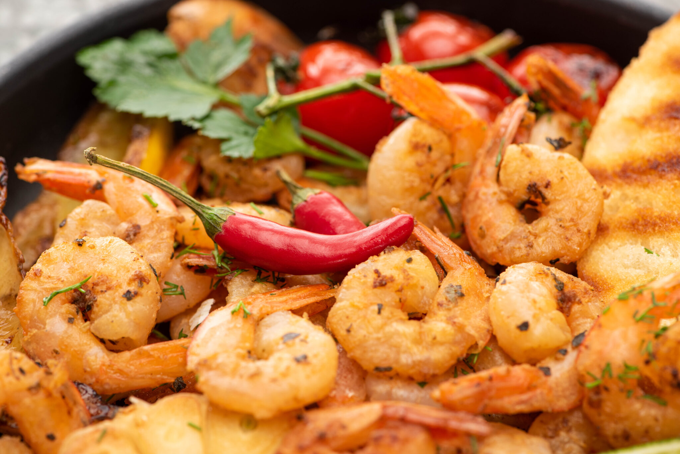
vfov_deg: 13.1
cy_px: 227
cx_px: 340
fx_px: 1984
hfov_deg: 19.4
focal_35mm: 105
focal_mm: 105
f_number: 9
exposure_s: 1/160
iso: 250
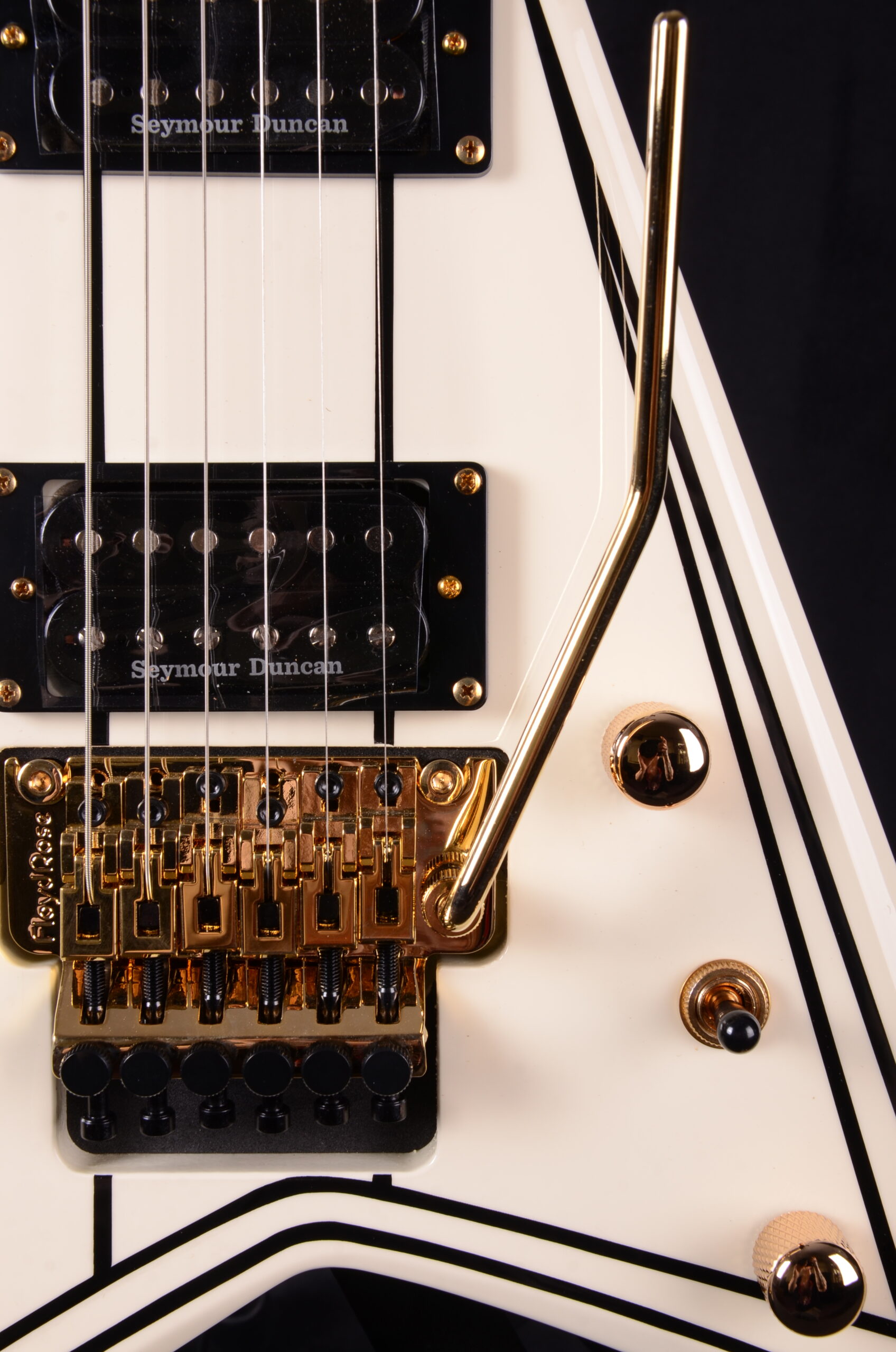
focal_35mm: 51
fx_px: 1912
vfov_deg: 39.0
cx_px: 448
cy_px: 676
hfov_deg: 26.4
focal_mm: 34
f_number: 14
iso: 200
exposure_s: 1/200
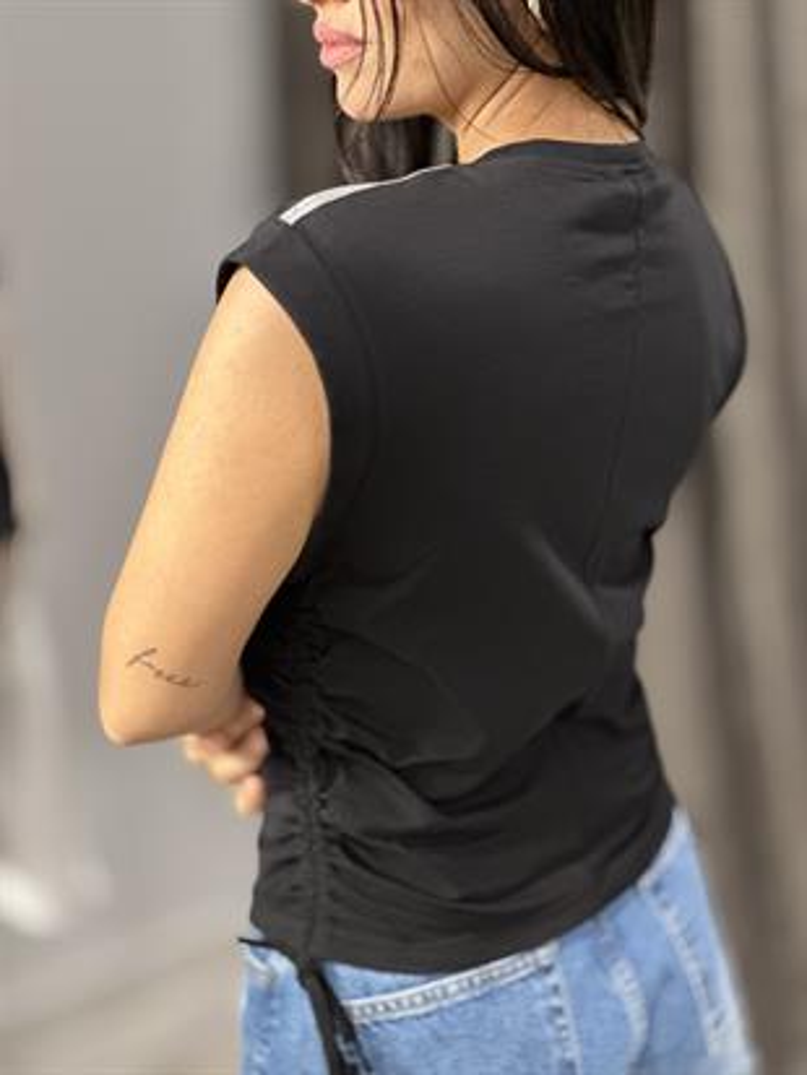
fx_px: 2392
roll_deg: +0.9
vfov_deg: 25.3
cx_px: 404
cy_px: 538
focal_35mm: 77
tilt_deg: -17.3
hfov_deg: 19.1
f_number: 2.8
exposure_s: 1/33
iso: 320
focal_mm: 9
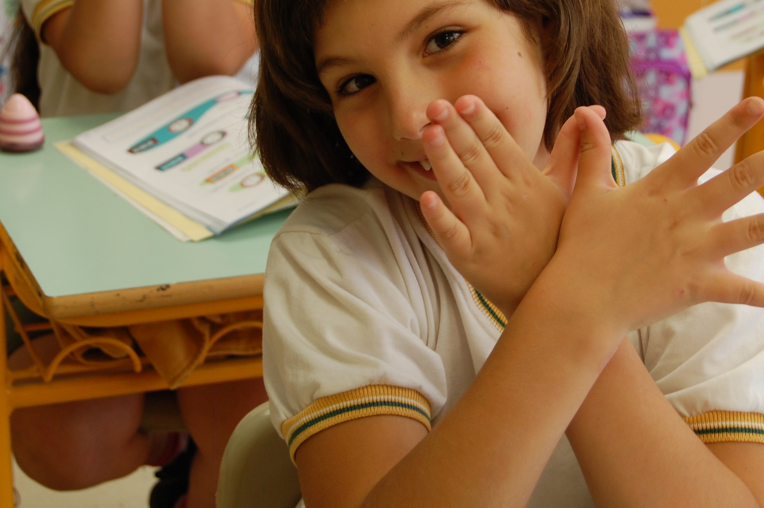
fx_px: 2163
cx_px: 444
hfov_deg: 20.0
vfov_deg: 13.4
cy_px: 157
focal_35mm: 102
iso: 400
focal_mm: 48
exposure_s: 1/40
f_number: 5.6
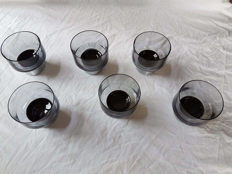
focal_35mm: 26
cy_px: 87
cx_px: 116
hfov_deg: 67.3
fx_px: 174
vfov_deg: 53.1
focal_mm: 4.2
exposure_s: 1/114
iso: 40
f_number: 1.7
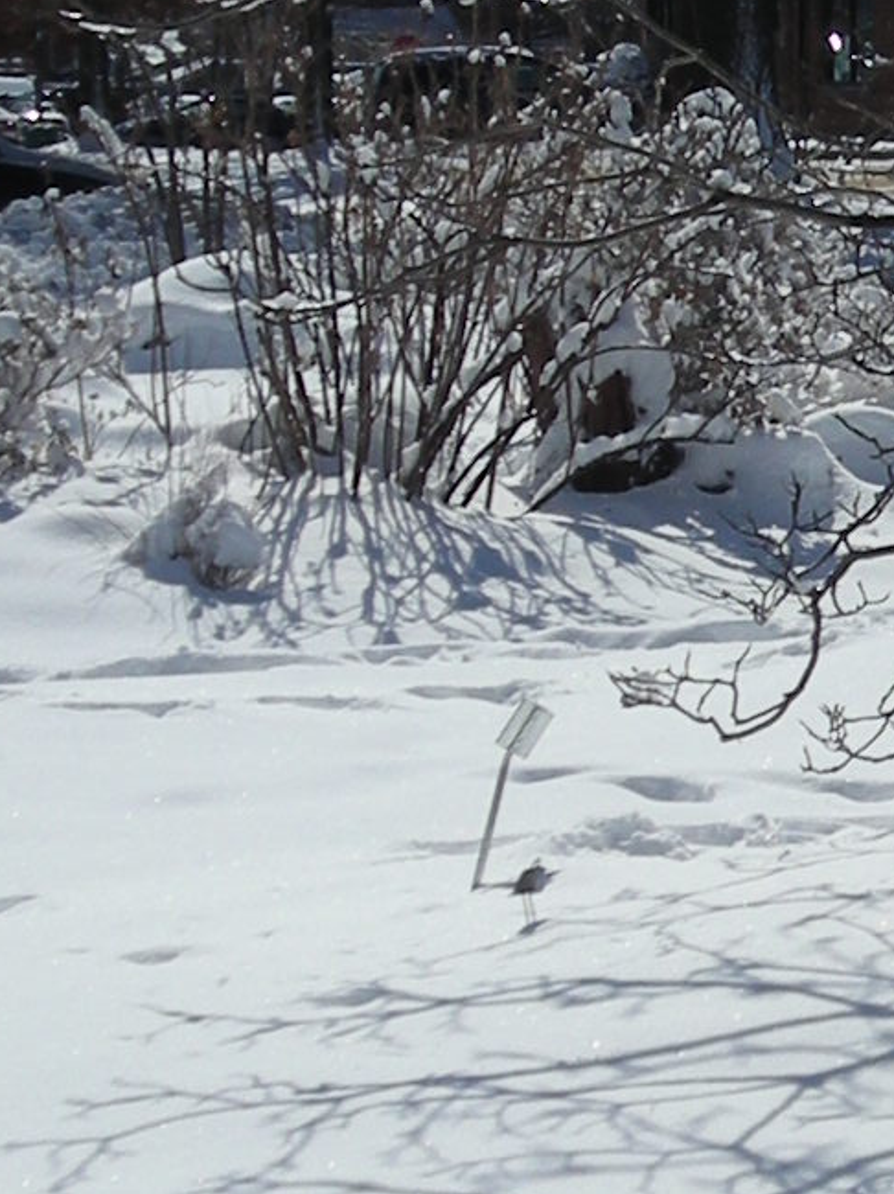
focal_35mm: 165
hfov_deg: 8.9
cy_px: 627
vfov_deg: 12.0
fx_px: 5687
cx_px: 1155
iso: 50
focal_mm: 6.3
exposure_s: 1/694
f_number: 6.4
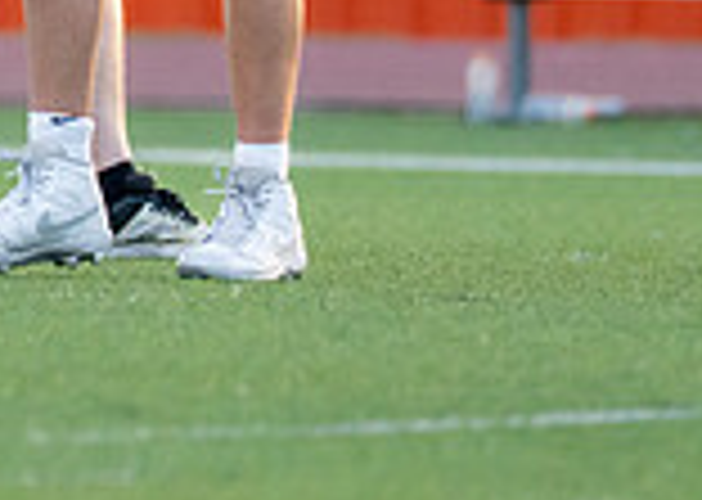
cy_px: -423
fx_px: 26403
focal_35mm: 1326
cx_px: -808
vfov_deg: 1.1
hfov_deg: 1.5
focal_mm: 200
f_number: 2.8
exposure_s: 1/1250
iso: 800
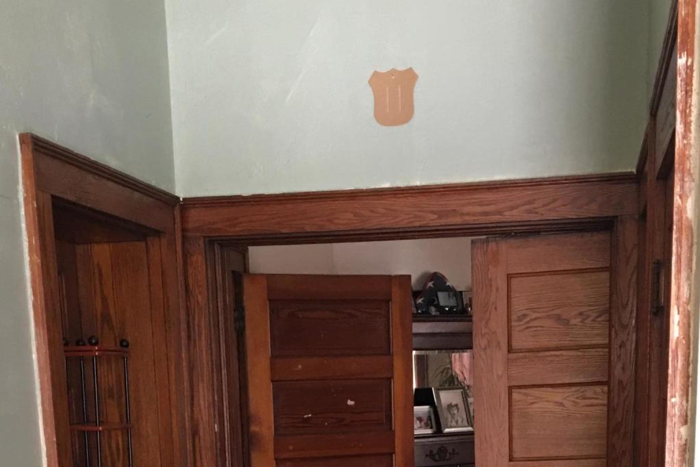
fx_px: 1147
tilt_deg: -10.1
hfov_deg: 33.9
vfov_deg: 20.8
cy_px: 619
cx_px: 338
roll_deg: +1.8
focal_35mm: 59
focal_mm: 4.15
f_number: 2.2
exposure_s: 1/10
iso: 80
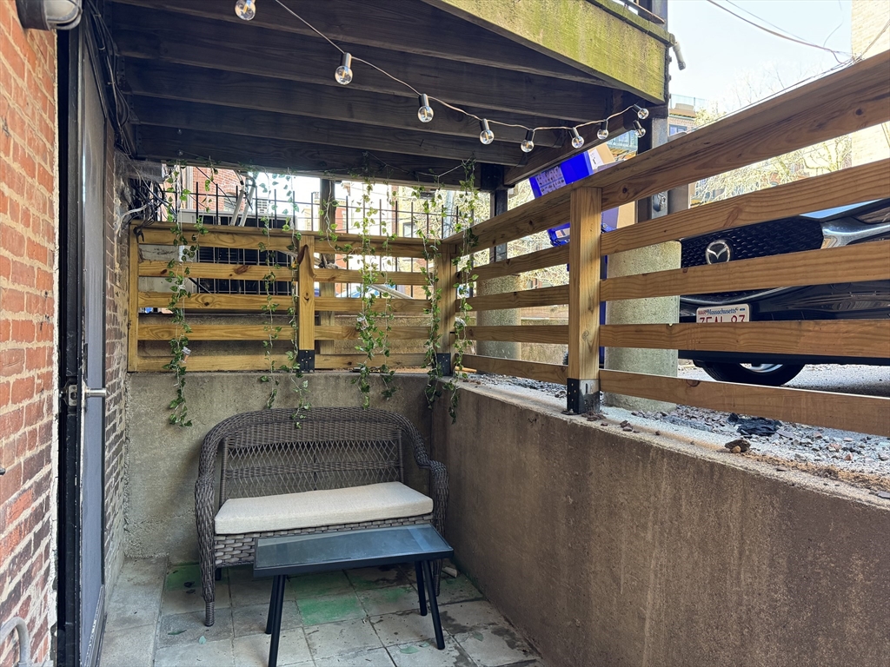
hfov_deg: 71.6
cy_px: 334
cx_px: 445
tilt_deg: -1.7
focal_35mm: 24
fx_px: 617
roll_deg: -0.6
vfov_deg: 56.8
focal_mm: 6.76
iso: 200
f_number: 1.78
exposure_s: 1/99
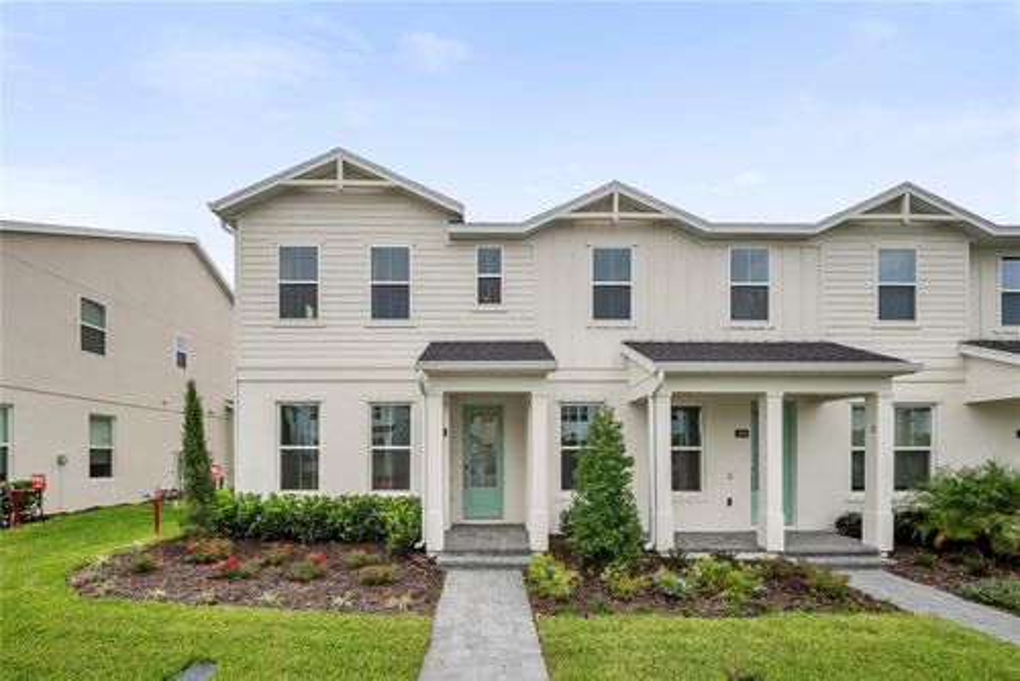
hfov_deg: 112.6
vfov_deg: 90.1
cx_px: 510
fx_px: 340
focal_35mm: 12
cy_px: 340
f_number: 8
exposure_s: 1/320
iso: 500
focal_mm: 12
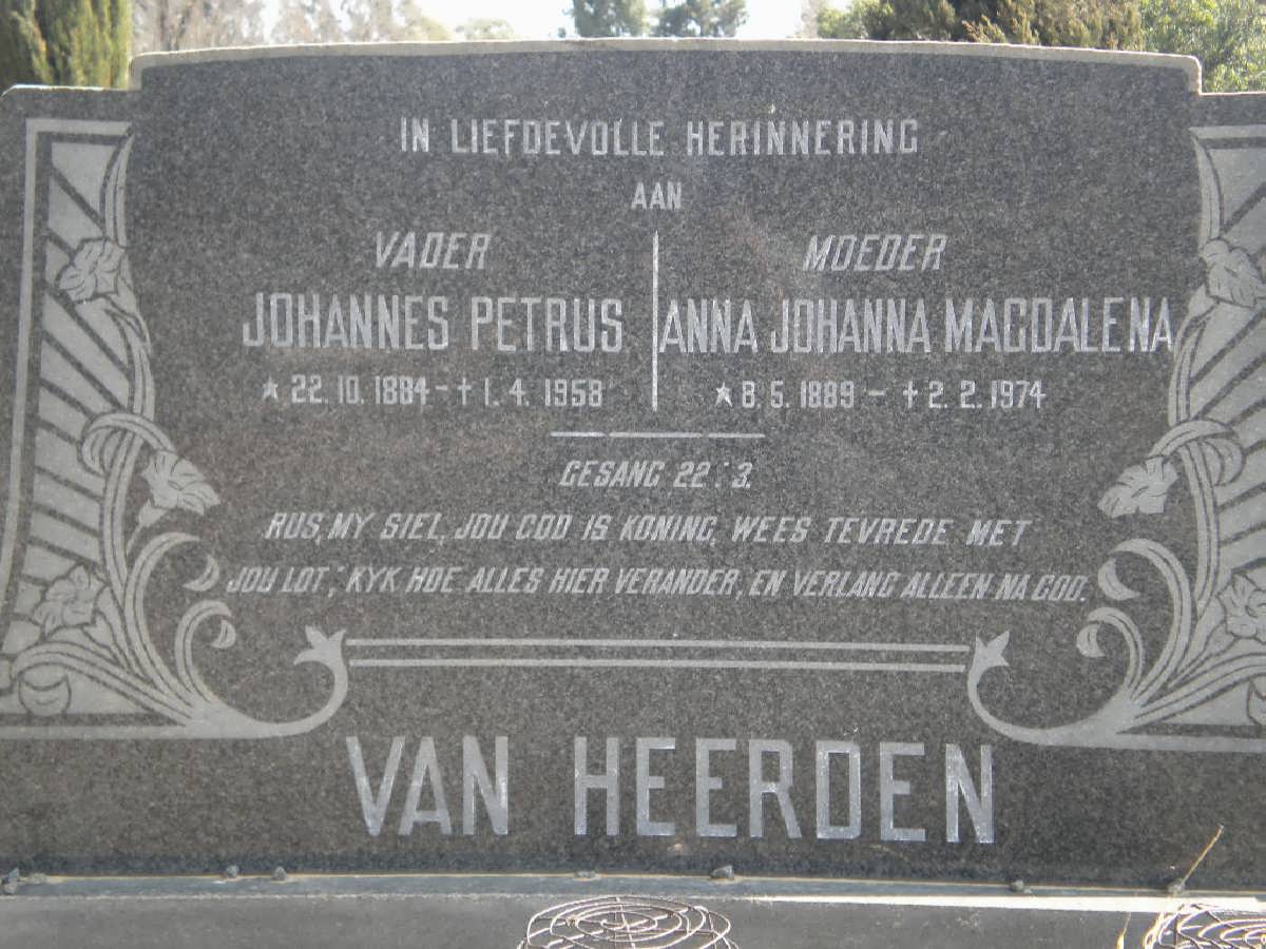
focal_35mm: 68
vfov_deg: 21.6
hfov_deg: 28.6
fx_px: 2487
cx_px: 633
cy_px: 474
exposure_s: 1/127
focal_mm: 12.3
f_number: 4.6
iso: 121
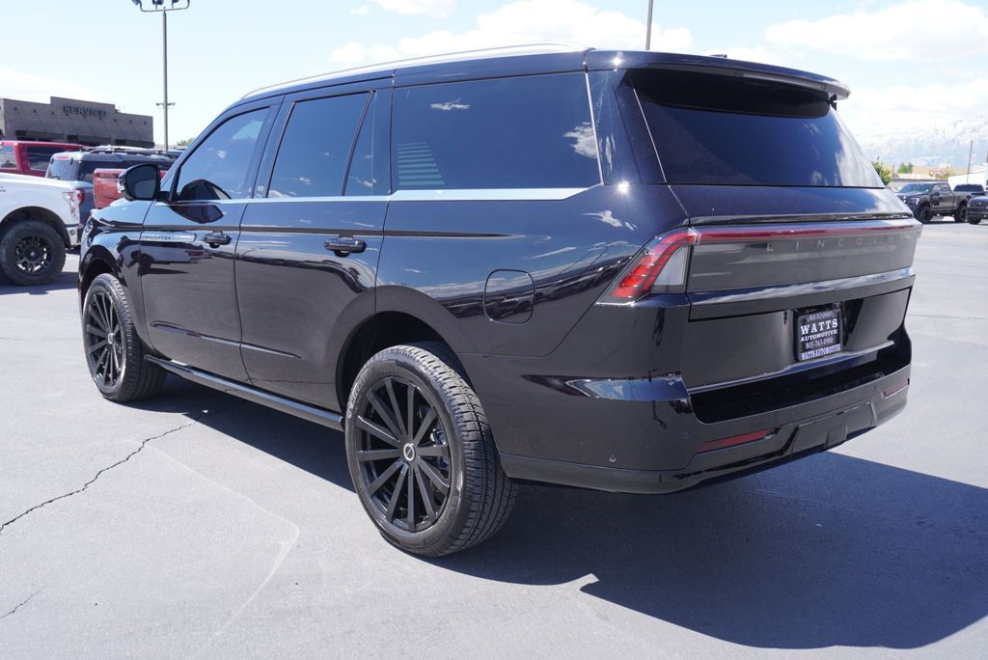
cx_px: 494
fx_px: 906
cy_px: 330
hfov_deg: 57.2
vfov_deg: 40.0
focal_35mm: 33
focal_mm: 22
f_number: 6.3
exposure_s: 1/125
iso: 100
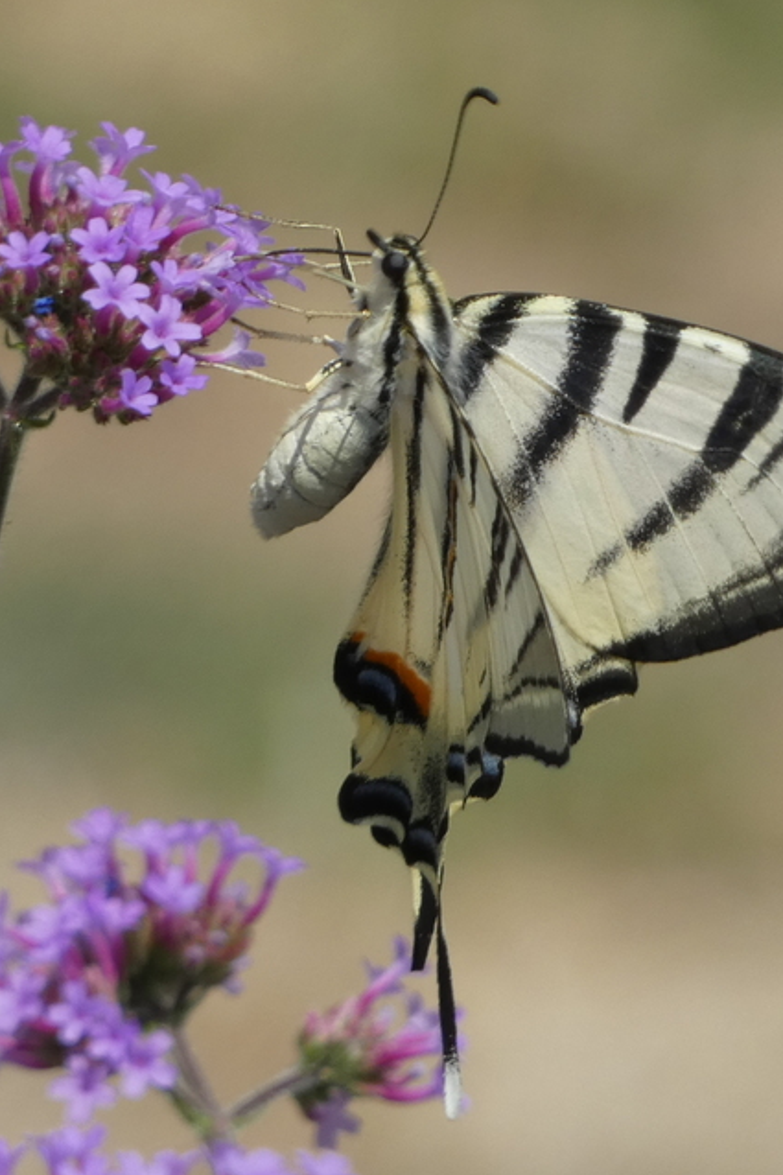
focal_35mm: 920
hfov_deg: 1.5
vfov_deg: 2.2
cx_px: 443
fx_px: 30029
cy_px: 588
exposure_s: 1/250
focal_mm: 118.5
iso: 80
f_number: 5.6
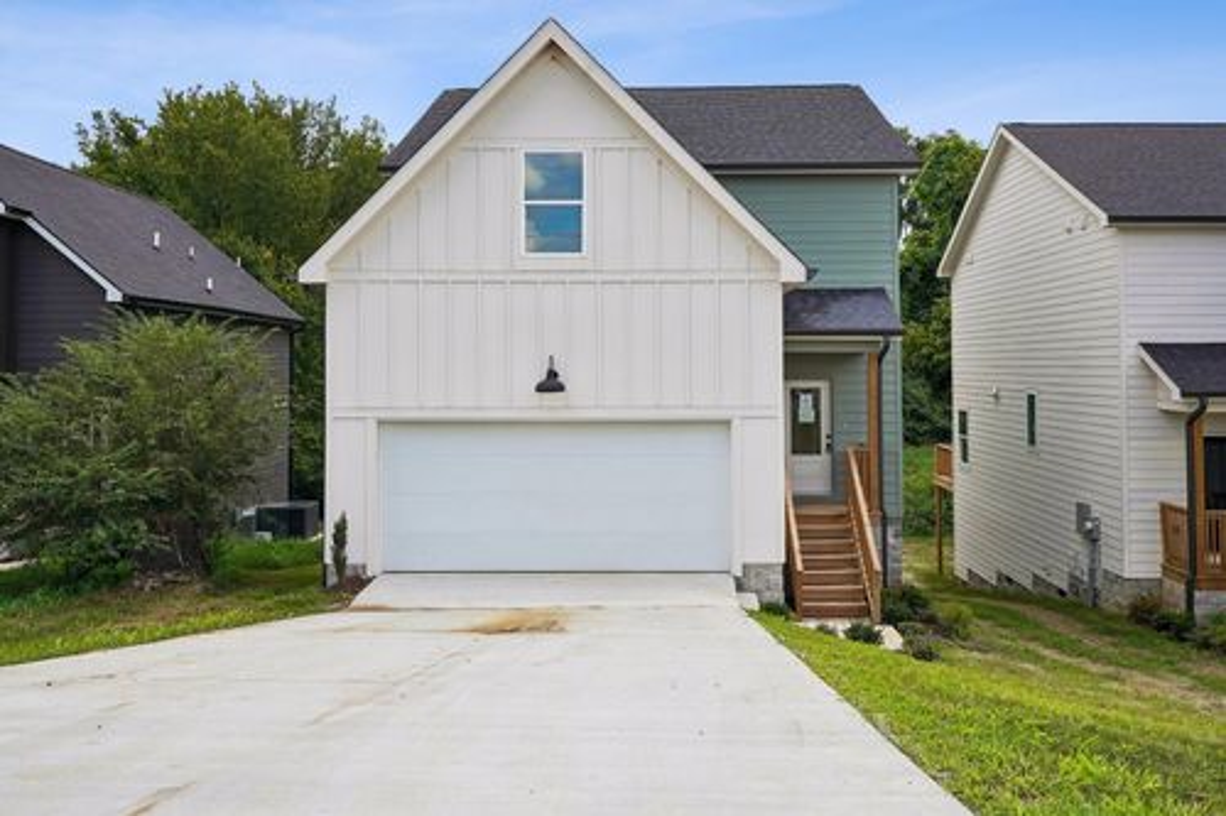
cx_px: 613
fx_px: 987
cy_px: 408
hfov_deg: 63.7
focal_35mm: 29
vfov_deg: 44.9
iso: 400
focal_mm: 29
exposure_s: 1/400
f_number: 11
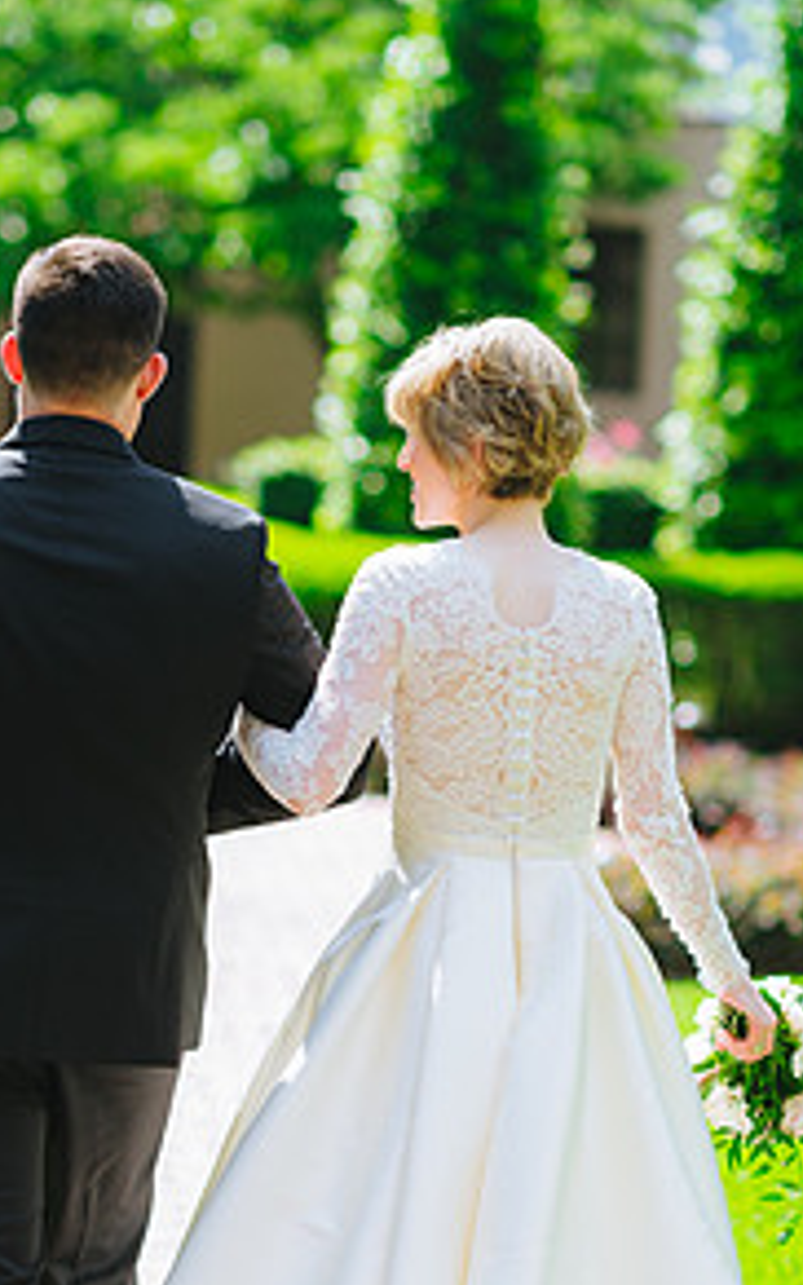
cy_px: 874
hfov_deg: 9.8
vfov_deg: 15.6
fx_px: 4690
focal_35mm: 134
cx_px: 335
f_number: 2
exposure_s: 1/1250
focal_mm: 85
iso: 100
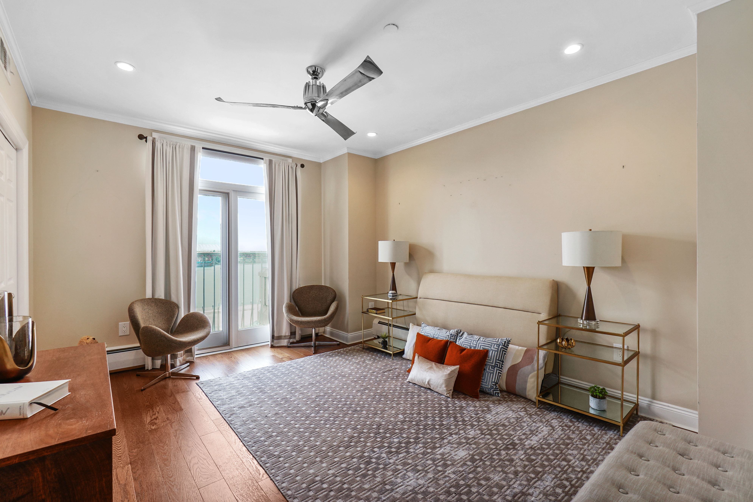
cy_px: 251
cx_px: 376
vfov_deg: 77.3
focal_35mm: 15
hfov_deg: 100.4
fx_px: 314
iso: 100
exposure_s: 1/1.67
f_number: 10
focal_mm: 10
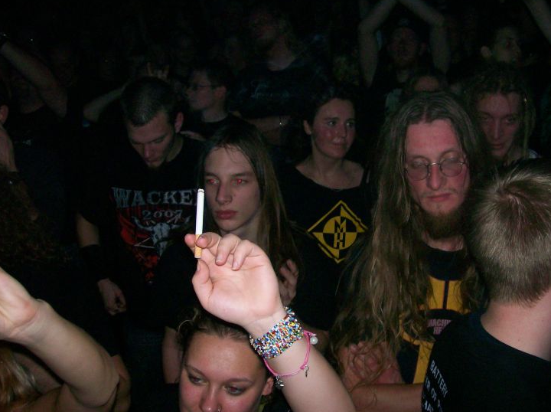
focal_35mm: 40
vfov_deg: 35.9
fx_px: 636
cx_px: 304
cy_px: 206
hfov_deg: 46.8
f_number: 2.7
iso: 140
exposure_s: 1/64
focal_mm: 6
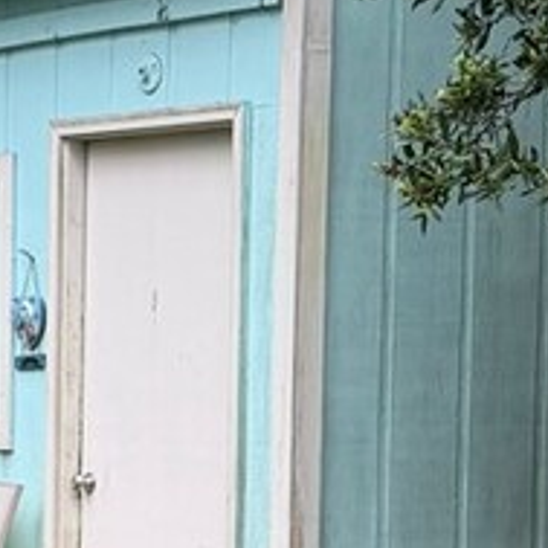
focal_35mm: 162
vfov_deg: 10.7
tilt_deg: -4.3
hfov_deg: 10.5
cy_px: 557
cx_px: -215
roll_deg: -0.5
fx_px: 2902
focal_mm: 6.76
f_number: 1.78
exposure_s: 1/478
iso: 100
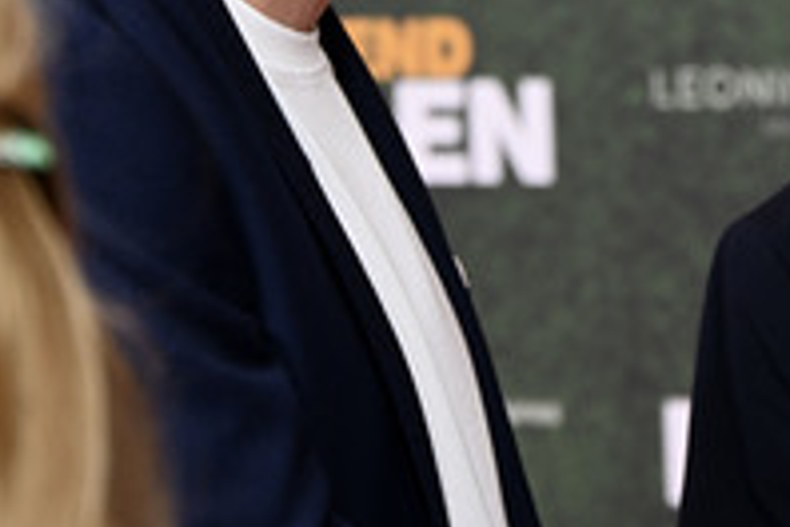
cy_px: -40
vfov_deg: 4.6
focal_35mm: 296
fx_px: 6495
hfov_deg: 6.9
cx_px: 692
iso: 1000
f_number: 6.3
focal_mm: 130
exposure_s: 1/200
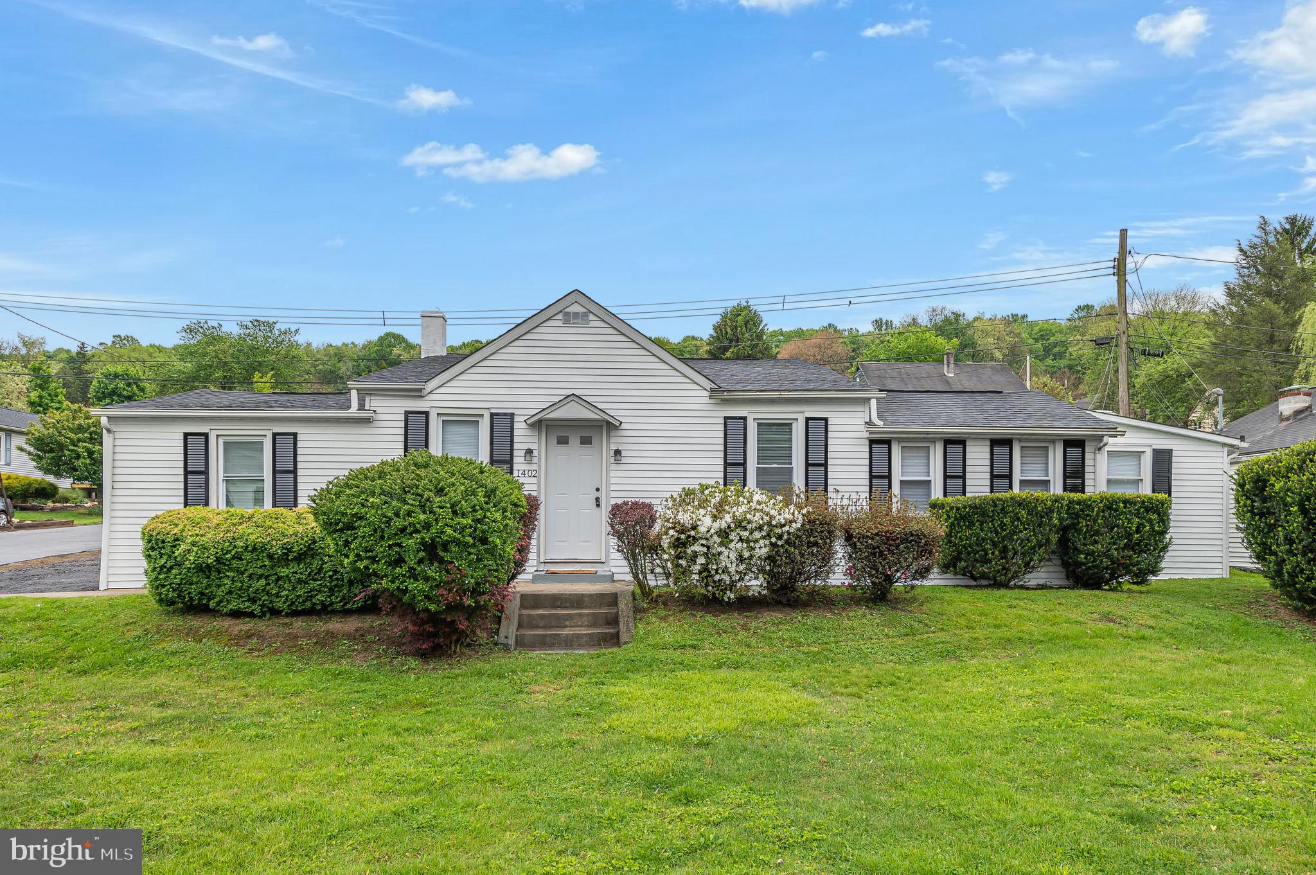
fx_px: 804
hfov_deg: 78.6
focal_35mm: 22
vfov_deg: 57.1
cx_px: 658
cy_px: 438
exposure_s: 1/250
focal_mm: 22
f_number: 5.6
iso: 180
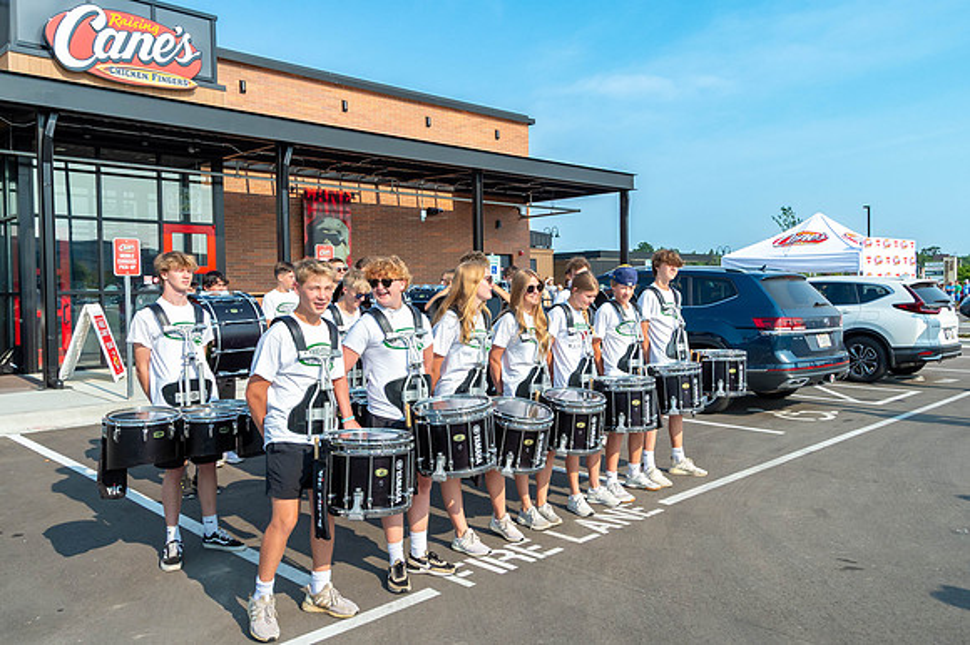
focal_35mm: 29
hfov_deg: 63.3
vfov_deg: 44.6
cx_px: 515
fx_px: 787
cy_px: 301
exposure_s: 1/2000
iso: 1250
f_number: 11
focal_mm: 24
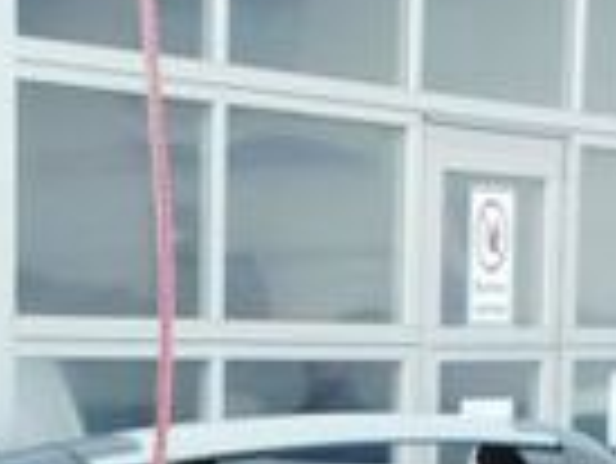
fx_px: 3117
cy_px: 1279
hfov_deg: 11.1
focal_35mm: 175
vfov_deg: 7.6
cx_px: -103
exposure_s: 1/100
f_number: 3.2
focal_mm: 5.3
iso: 125
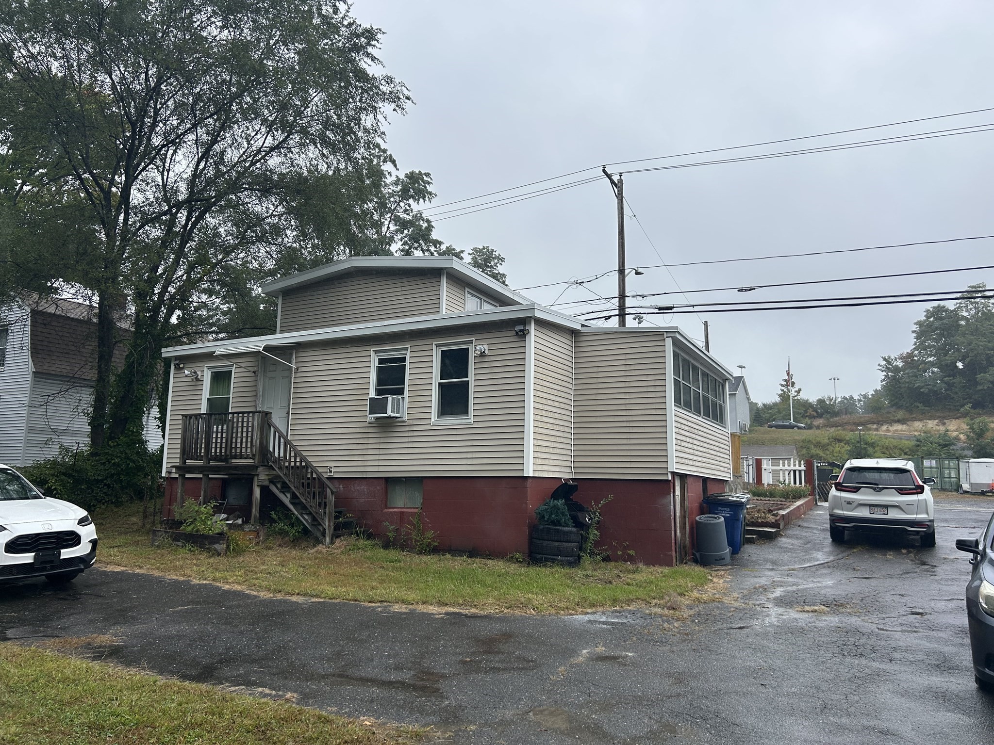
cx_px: 497
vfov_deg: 53.1
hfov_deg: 67.3
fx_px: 747
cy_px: 372
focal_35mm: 26
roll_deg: +0.3
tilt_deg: +10.8
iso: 50
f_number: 1.5
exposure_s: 1/909
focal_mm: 5.7
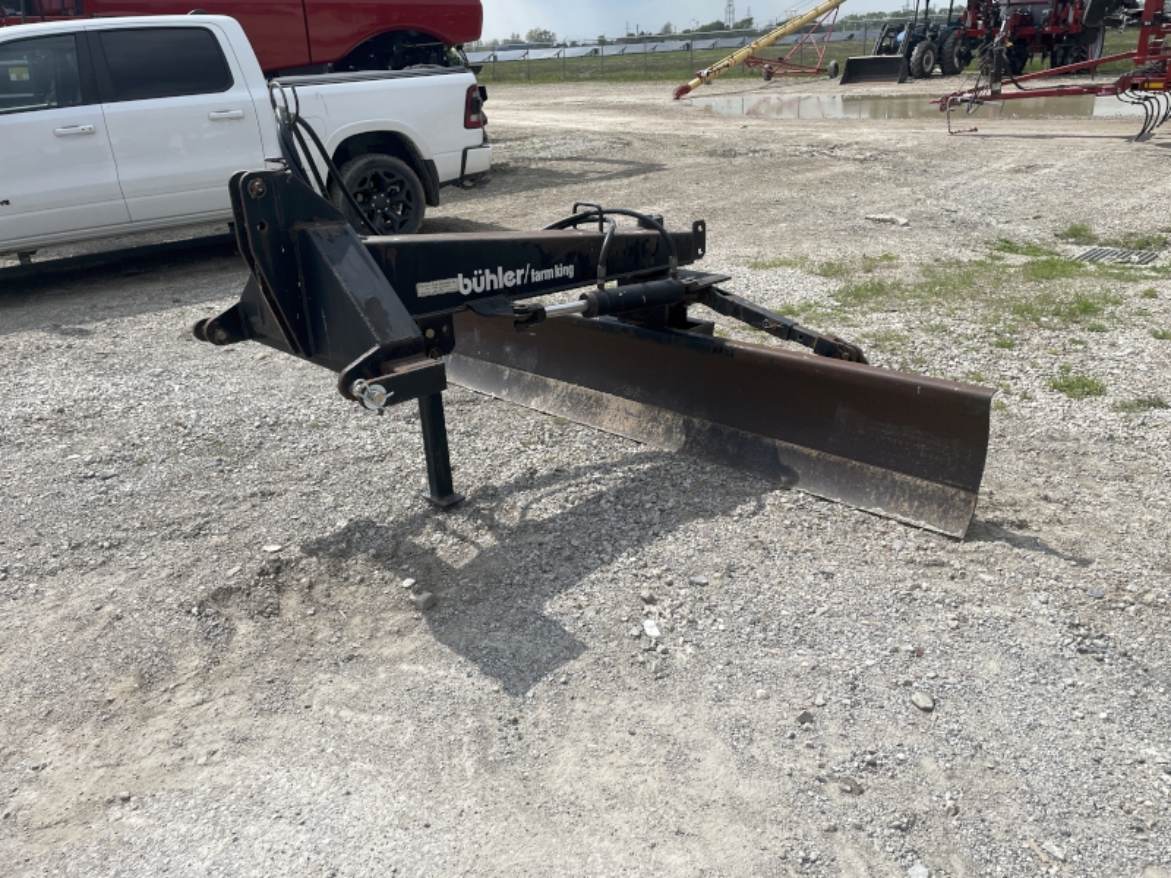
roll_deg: +4.0
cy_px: 439
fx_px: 880
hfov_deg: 67.3
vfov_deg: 53.1
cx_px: 586
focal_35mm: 26
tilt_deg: -21.3
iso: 32
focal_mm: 4.2
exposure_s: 1/5051
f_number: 1.6
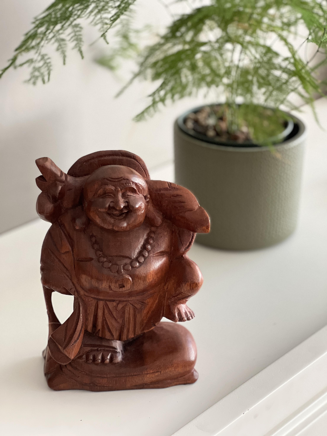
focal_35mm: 77
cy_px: 218
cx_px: 164
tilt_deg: -24.9
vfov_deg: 25.3
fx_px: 970
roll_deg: -1.1
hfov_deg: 19.1
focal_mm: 9
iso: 400
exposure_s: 1/30
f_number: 2.8
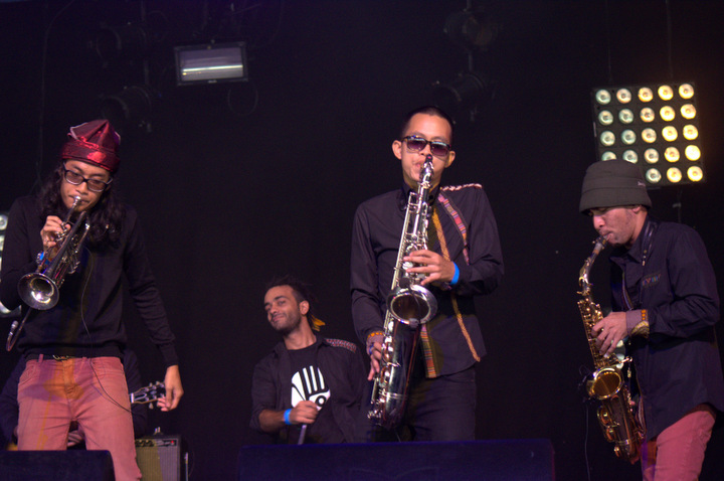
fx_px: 2109
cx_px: 362
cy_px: 240
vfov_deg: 13.0
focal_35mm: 105
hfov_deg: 19.5
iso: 3200
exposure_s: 1/100
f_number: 4
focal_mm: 70
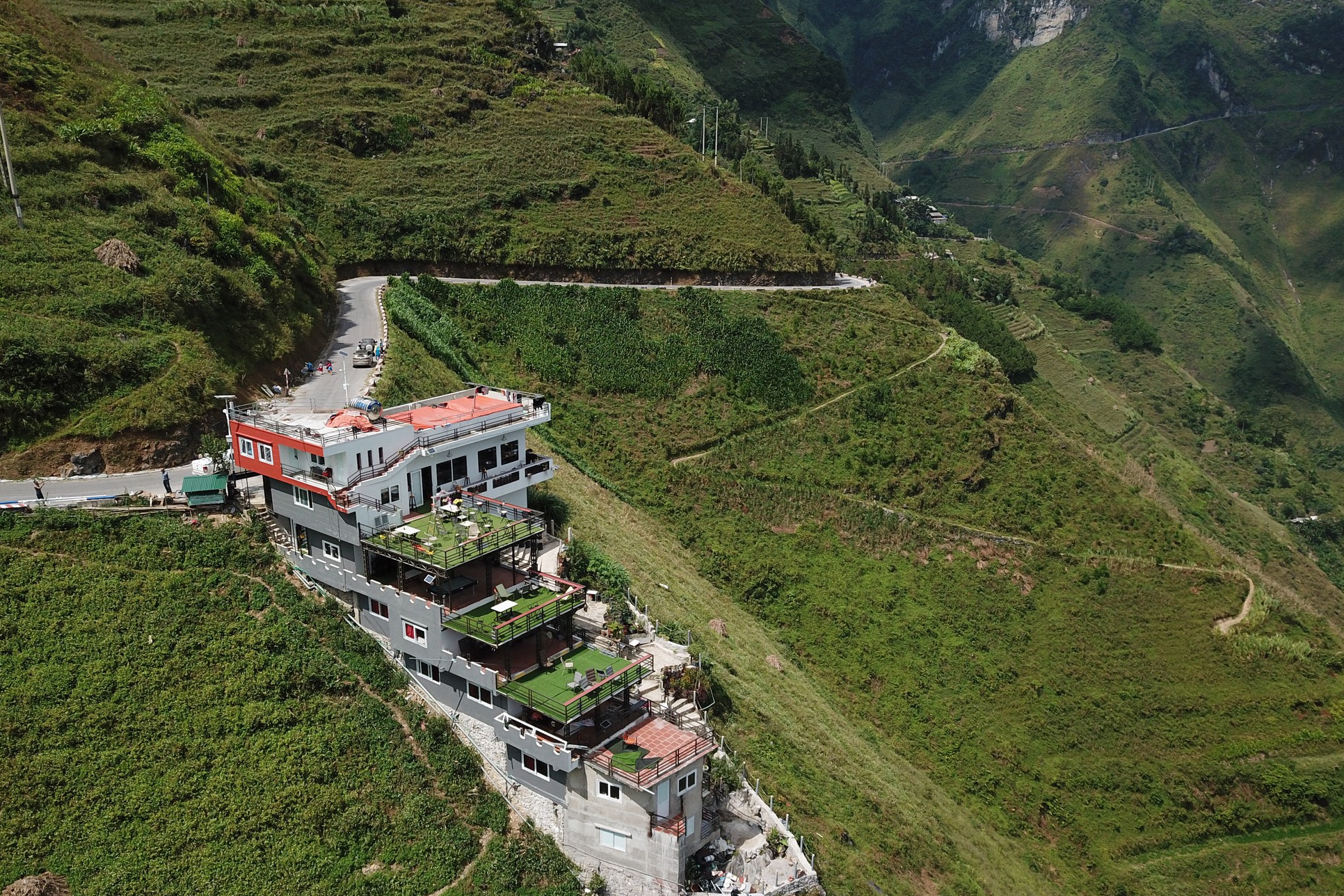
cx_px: 656
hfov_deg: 65.5
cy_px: 478
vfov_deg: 46.4
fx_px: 1045
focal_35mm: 28
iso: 100
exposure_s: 1/2000
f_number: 2.2
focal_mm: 4.73
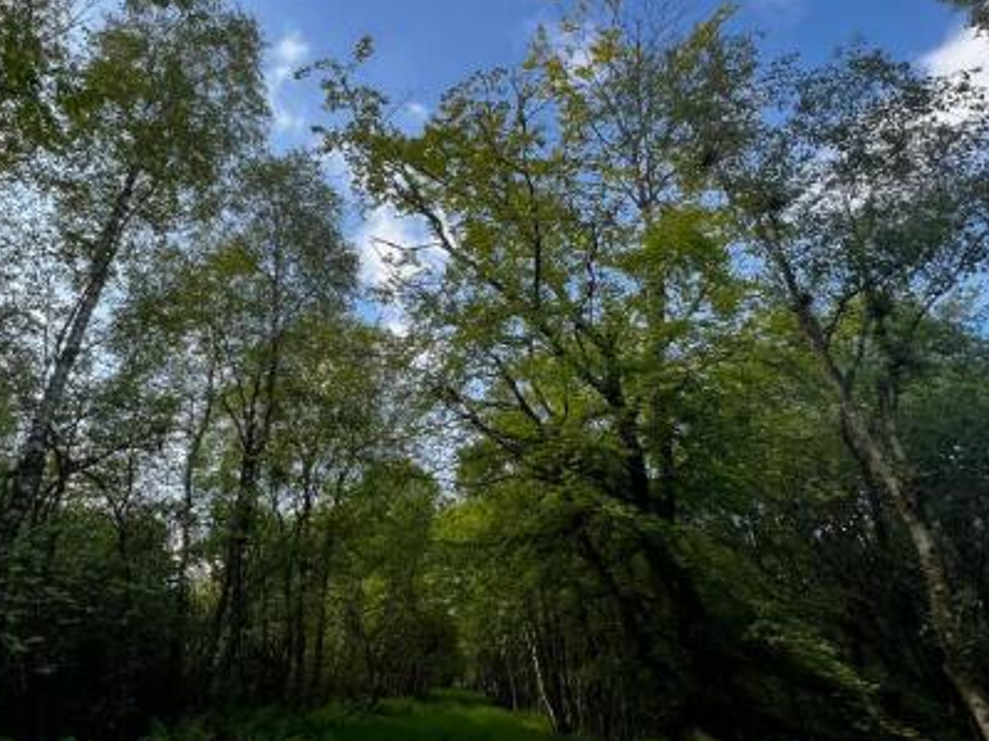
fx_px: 543
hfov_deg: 83.1
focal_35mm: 19
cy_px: 366
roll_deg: -1.0
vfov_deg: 68.7
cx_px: 373
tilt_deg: +29.4
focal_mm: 1.57
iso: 32
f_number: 1.8
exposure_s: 1/323
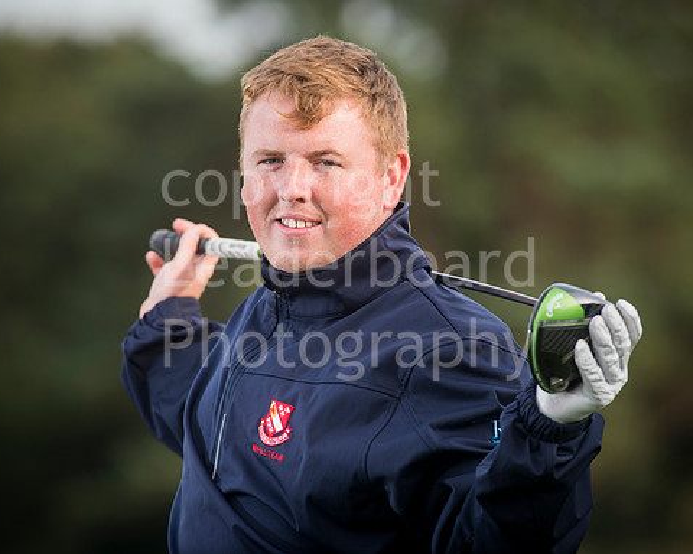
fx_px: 6973
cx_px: 351
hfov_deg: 5.7
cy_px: 276
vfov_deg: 4.6
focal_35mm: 340
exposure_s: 1/250
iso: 250
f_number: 7.1
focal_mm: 300
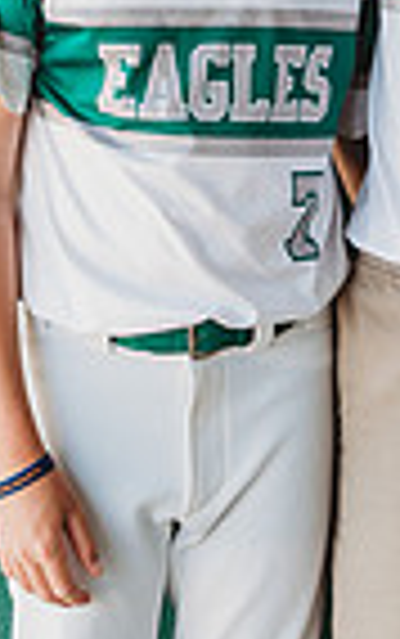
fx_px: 4787
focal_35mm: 275
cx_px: 396
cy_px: 14
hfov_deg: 4.8
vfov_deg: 7.6
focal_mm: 85
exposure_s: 1/160
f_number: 2.8
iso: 100
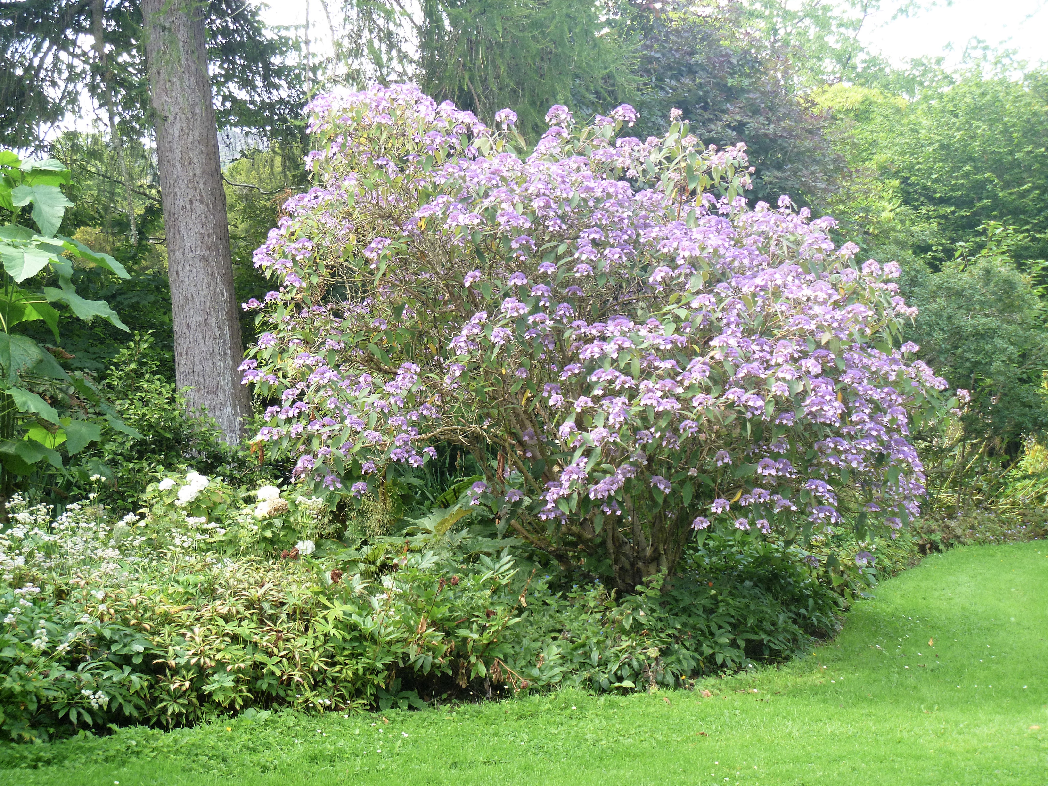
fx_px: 1756
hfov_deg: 33.2
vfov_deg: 25.2
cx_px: 524
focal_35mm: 58
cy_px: 393
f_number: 3.9
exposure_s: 1/80
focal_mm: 10.3
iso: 160
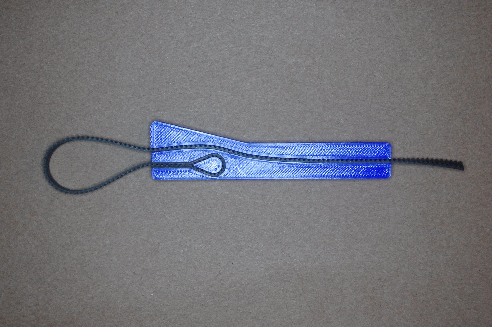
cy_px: 164
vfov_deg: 21.2
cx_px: 246
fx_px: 874
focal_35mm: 64
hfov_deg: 31.5
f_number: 7.1
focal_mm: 42.5
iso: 3200
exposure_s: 1/60
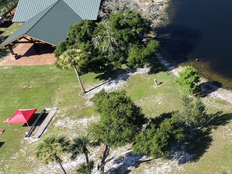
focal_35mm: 66
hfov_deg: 24.7
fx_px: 442
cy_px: -2
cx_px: 318
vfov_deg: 21.4
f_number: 1.8
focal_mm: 8.67
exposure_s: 1/2000
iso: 160
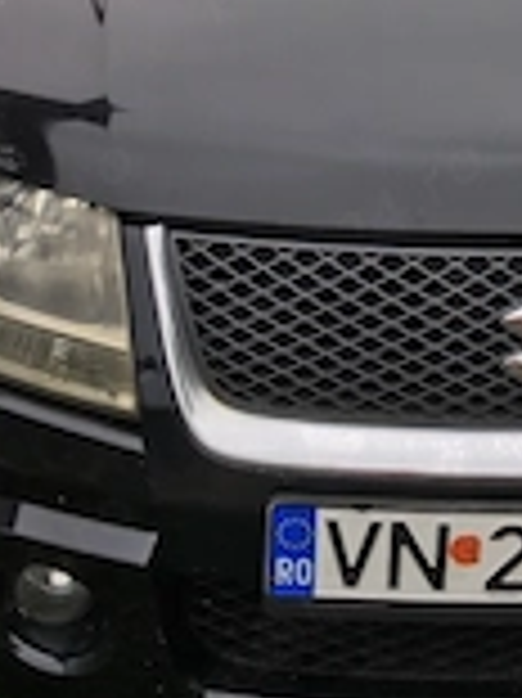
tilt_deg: -19.2
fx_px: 1510
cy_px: -45
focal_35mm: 75
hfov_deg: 19.4
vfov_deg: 24.5
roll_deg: -0.2
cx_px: 428
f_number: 2.2
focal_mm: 4.15
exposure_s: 1/481
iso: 25
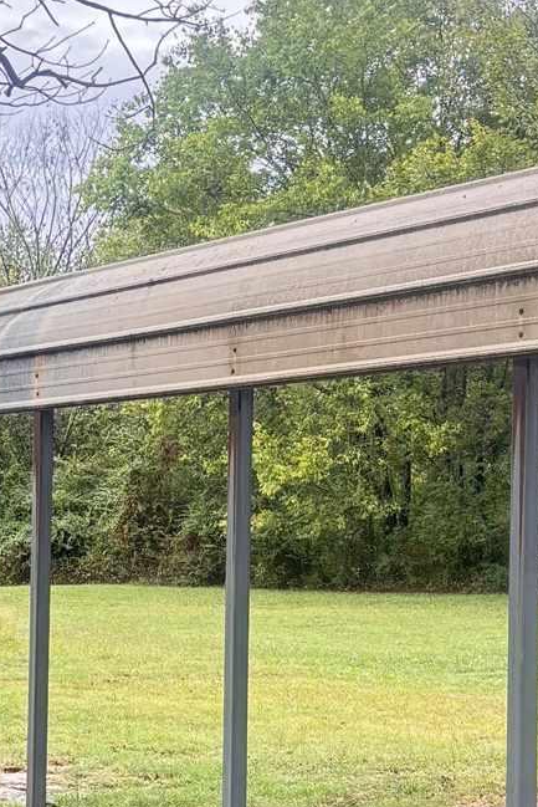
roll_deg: -1.1
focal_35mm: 96
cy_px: 515
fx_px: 2151
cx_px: 29
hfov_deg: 14.1
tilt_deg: -3.4
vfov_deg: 21.2
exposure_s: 1/156
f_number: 1.6
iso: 64
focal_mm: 5.96
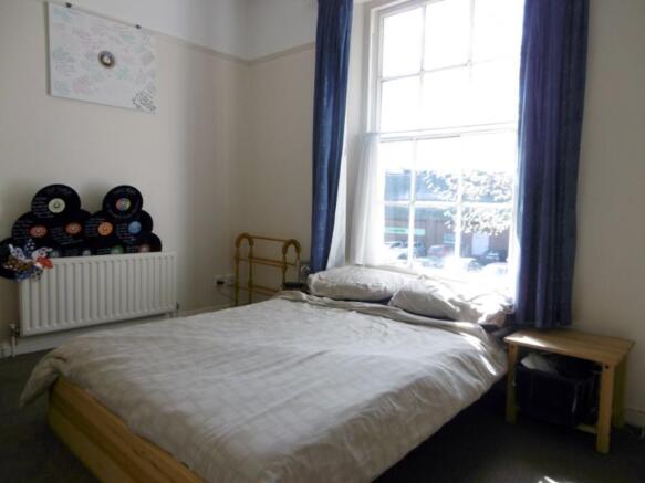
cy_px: 242
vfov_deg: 56.8
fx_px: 447
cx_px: 322
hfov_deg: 71.6
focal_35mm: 24
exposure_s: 1/125
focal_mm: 4.3
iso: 100
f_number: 3.1
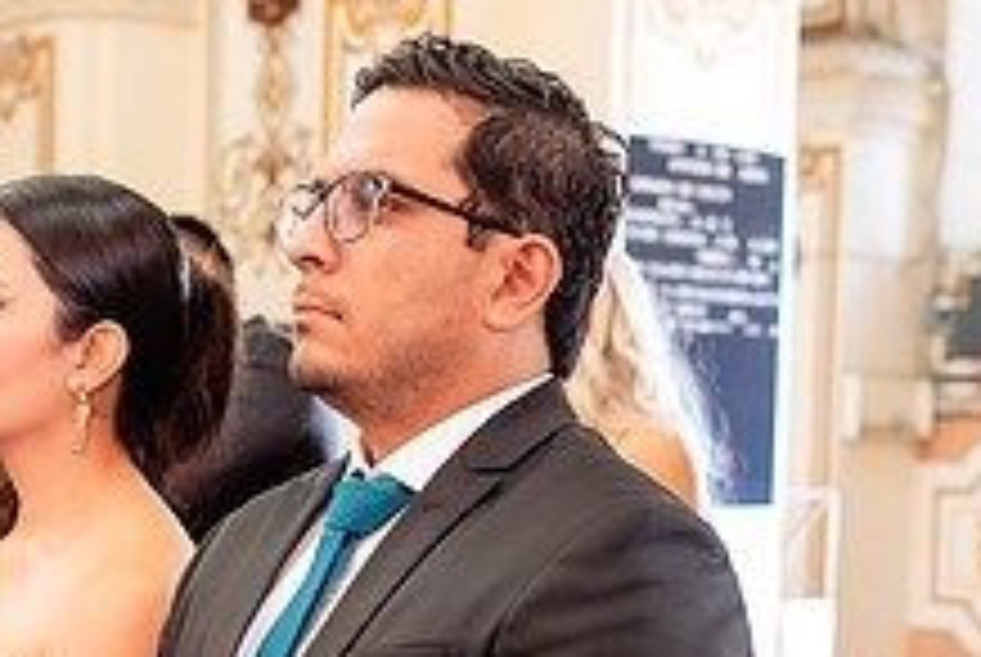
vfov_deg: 14.6
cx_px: 333
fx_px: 2538
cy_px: 619
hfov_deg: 21.8
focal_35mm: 93
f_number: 3.2
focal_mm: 35
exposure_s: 1/80
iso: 1250
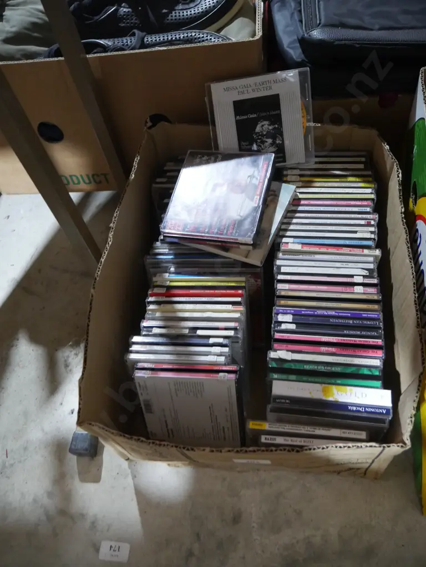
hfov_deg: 49.7
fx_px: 459
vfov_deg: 63.4
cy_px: 284
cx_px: 213
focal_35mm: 28
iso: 2500
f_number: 3.5
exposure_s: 1/60
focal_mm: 14
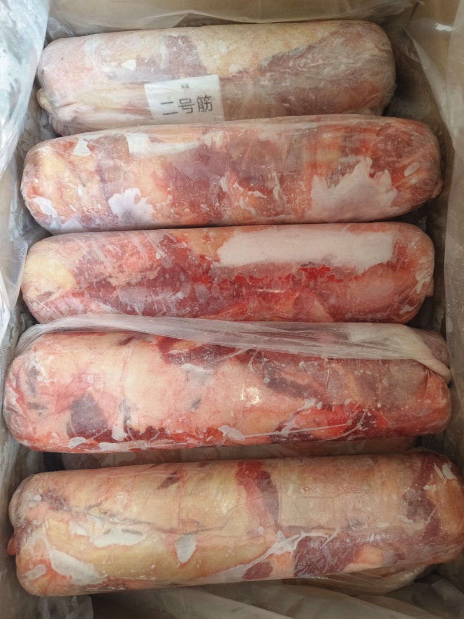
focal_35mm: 23
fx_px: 411
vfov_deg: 73.9
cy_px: 310
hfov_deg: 58.9
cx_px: 232
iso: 346
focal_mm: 5.6
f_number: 4
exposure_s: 1/100
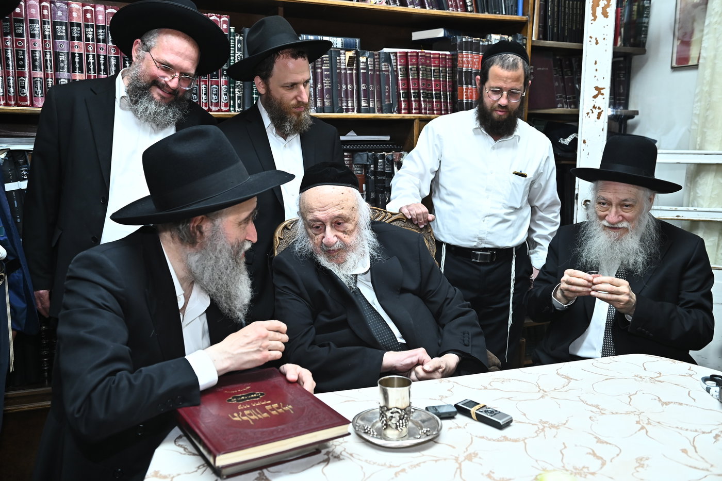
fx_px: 642
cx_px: 361
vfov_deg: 41.1
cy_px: 240
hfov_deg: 58.7
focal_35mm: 32
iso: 1250
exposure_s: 1/200
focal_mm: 32
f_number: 4.5
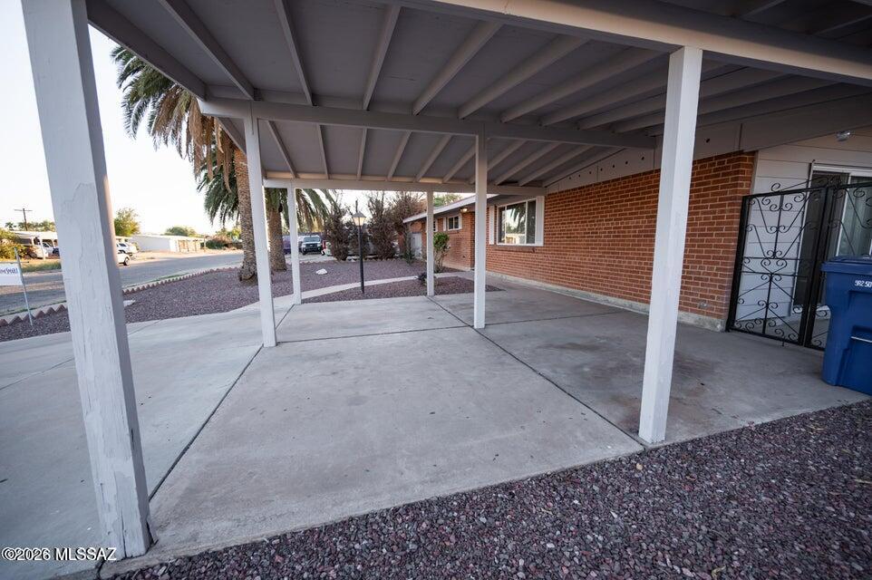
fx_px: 339
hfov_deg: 104.3
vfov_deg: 81.1
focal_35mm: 14
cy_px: 290
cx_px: 436
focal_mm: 14
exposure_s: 1/160
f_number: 4
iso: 100
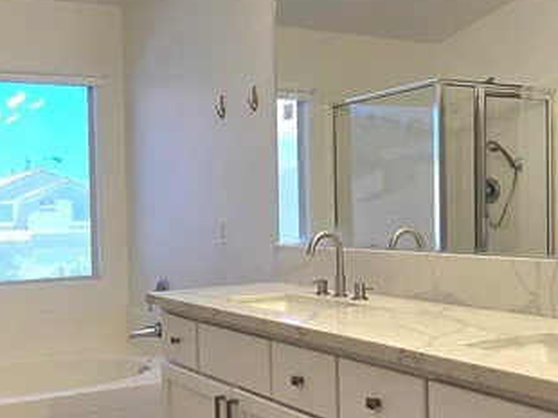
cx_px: 198
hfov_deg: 43.4
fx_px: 693
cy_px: 232
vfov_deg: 33.5
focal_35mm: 43
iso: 80
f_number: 2.2
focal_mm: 2.2
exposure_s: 1/120
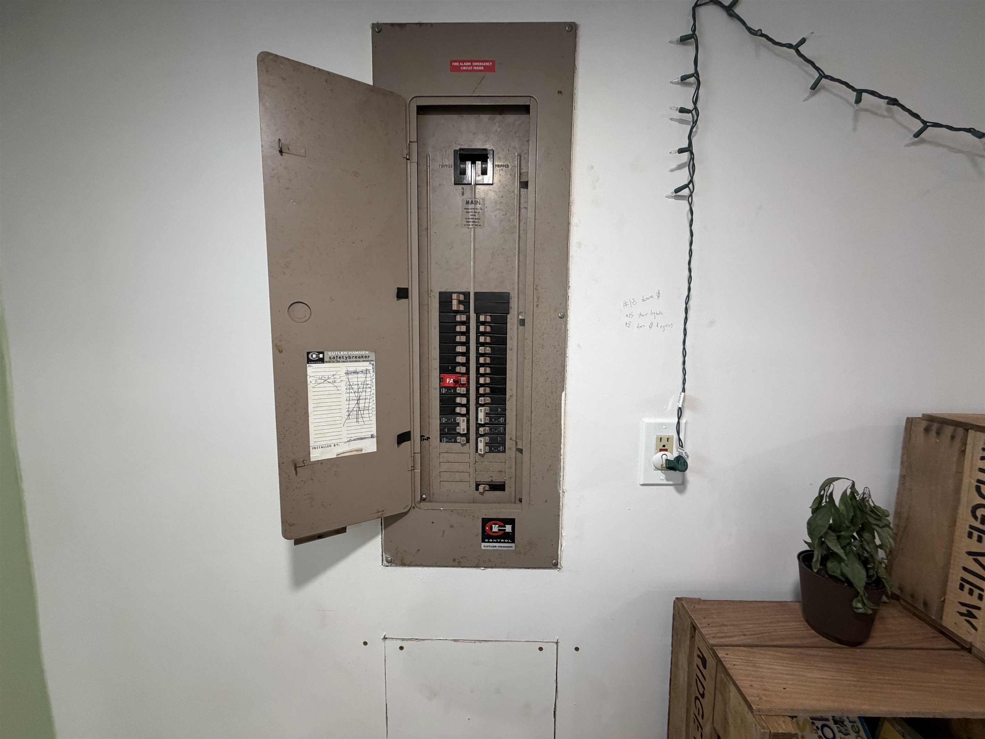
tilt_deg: -5.1
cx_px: 492
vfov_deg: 85.7
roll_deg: -0.1
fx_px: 398
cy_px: 370
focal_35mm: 14
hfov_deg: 102.1
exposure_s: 1/120
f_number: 2.2
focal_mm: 2.22
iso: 320
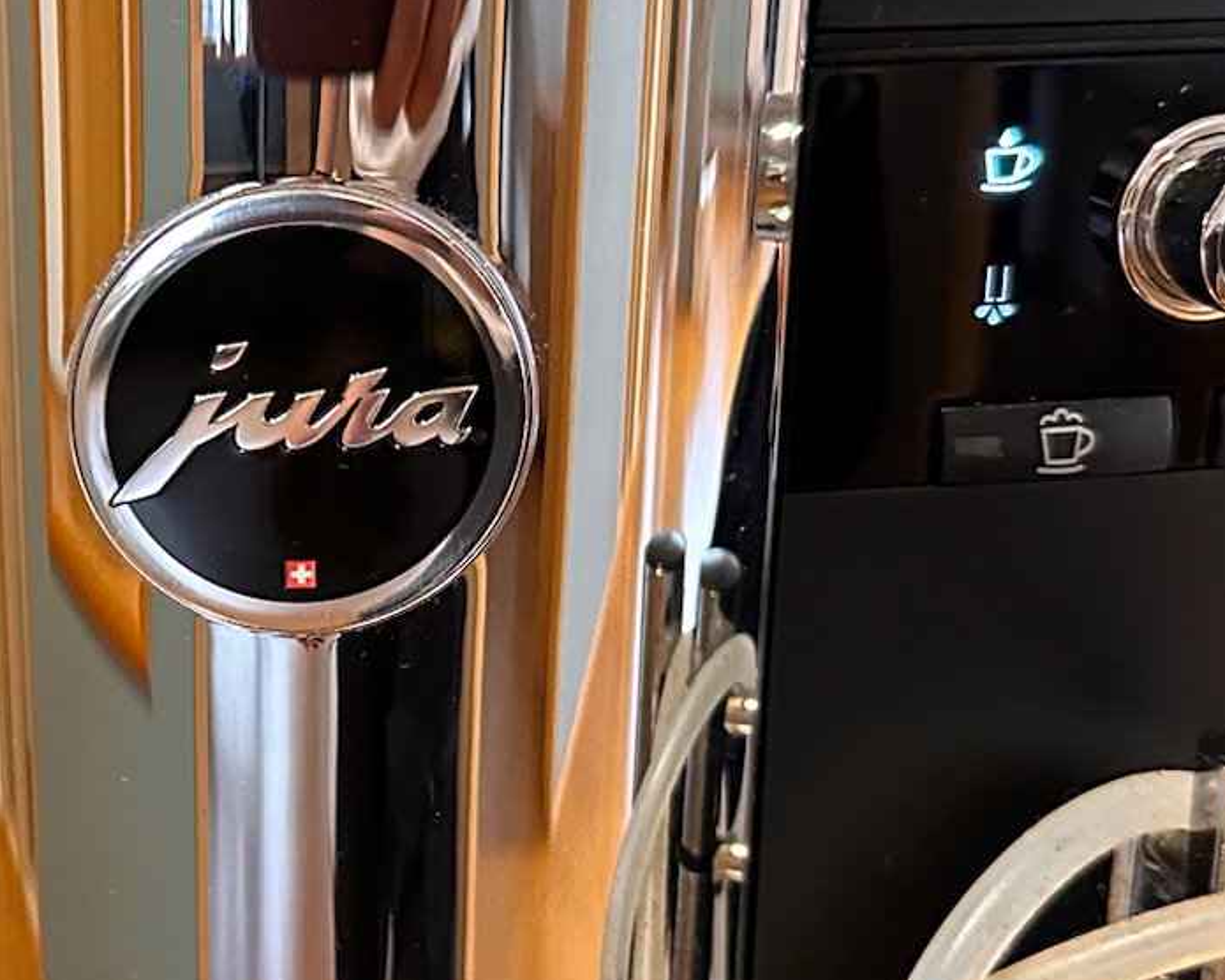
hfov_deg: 26.7
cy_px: 555
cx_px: 166
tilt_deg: -17.1
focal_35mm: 69
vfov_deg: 22.2
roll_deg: +1.0
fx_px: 2502
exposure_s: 1/50
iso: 800
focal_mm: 6.86
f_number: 1.78
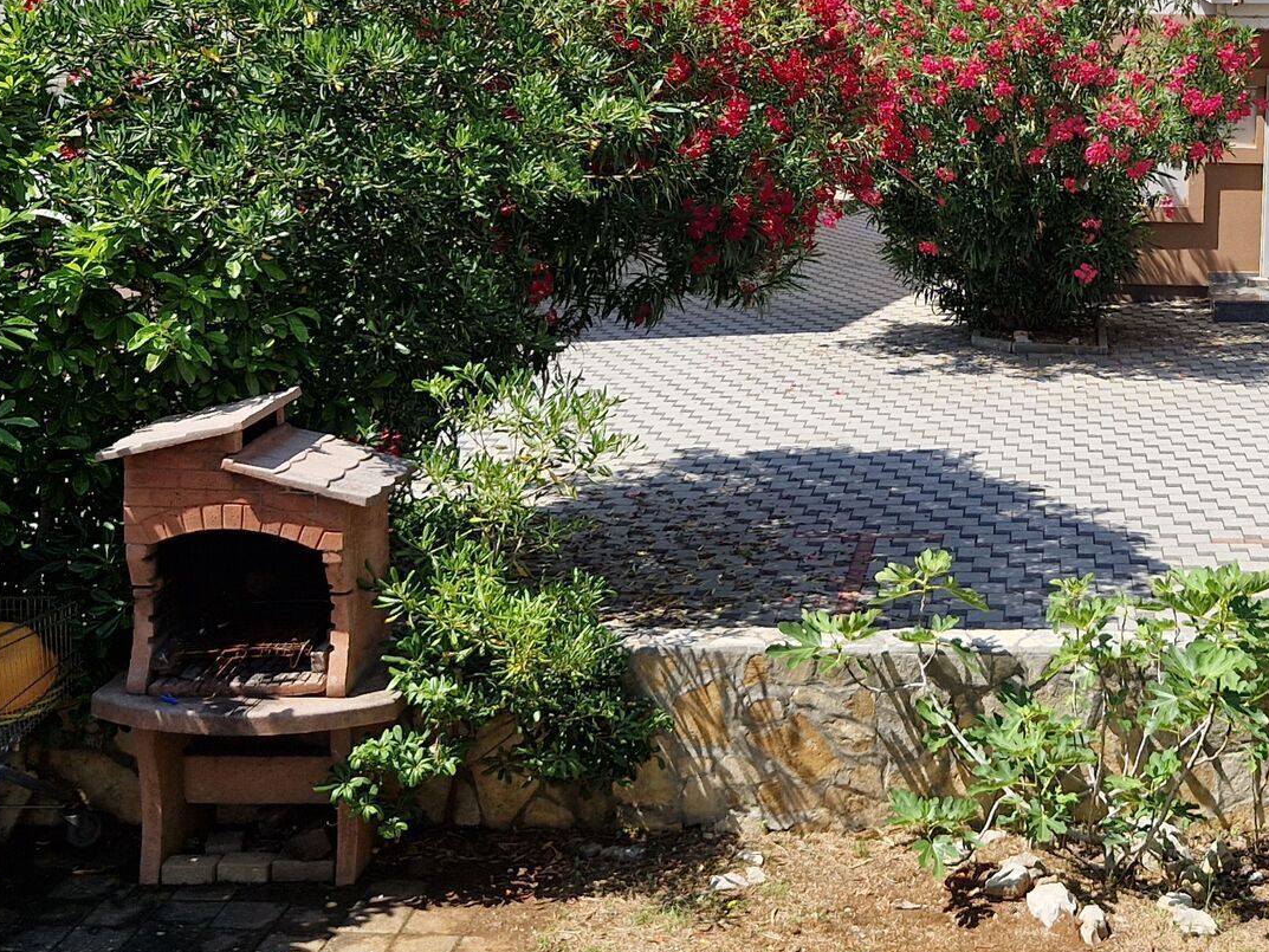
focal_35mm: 60
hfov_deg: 31.5
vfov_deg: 24.0
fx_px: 2200
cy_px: 158
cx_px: 980
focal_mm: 5.4
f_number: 1.8
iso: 50
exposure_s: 1/1468
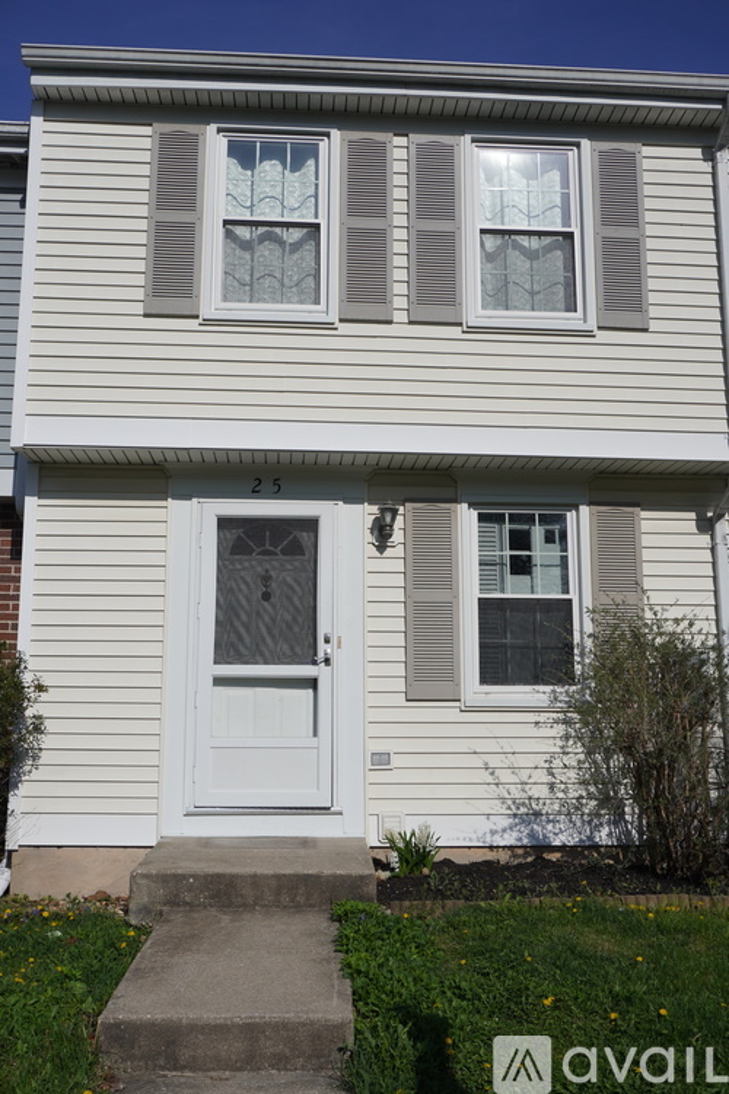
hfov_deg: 38.4
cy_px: 547
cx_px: 364
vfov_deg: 55.1
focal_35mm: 34
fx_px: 1048
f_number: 8
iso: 100
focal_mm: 23
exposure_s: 1/1000
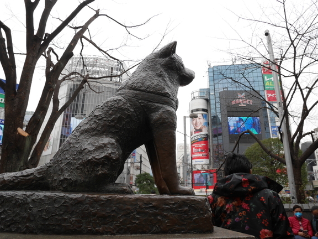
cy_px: 120
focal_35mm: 25
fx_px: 230
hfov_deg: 69.4
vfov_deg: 54.9
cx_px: 158
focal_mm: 12
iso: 200
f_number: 5.6
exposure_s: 1/250
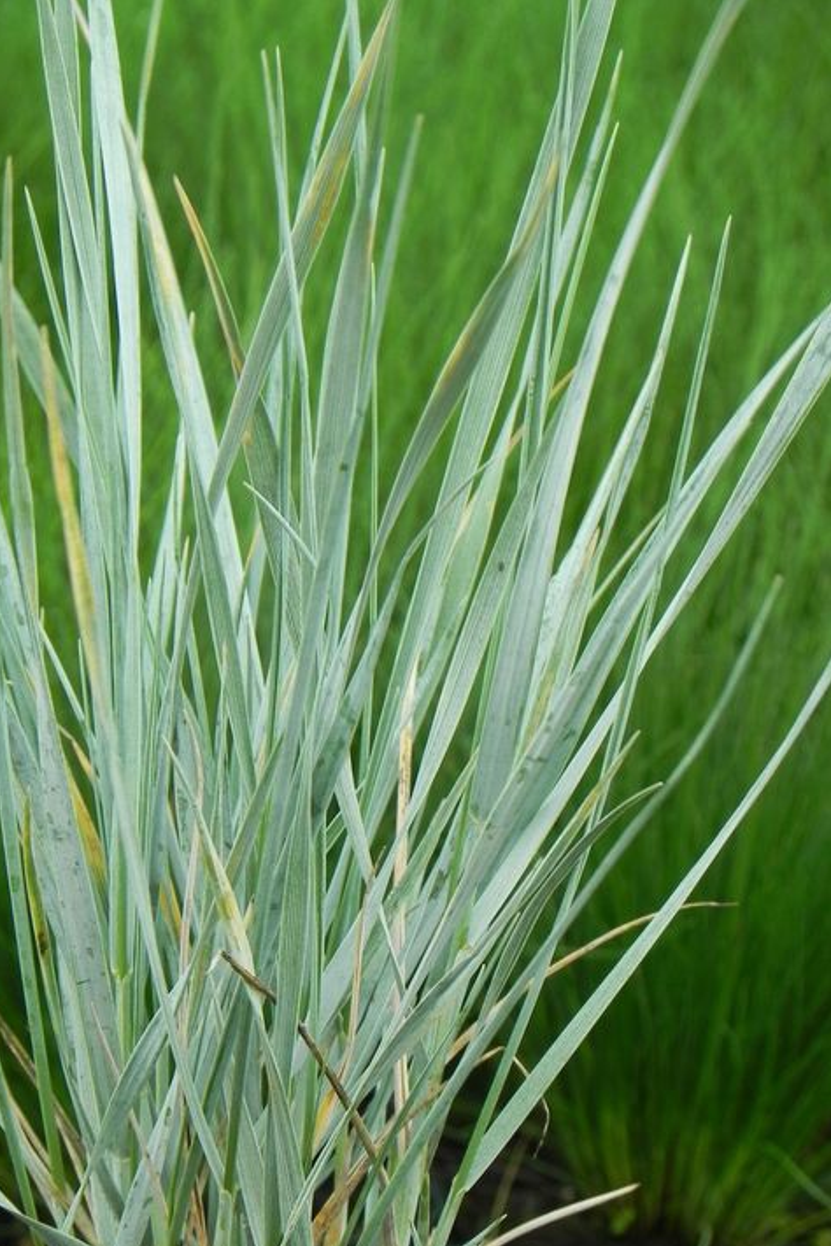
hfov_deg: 5.5
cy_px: 697
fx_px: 8586
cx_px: 309
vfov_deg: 8.3
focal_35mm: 248
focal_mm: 37.7
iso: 160
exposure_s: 1/160
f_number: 5
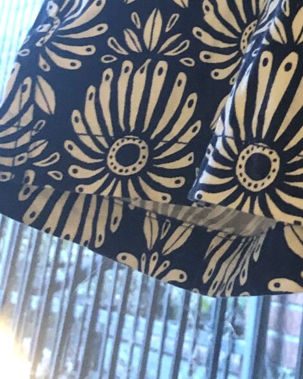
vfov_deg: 18.4
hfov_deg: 14.9
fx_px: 1077
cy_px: -127
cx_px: 456
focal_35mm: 96
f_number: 1.8
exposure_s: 1/5
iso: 100
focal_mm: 3.99
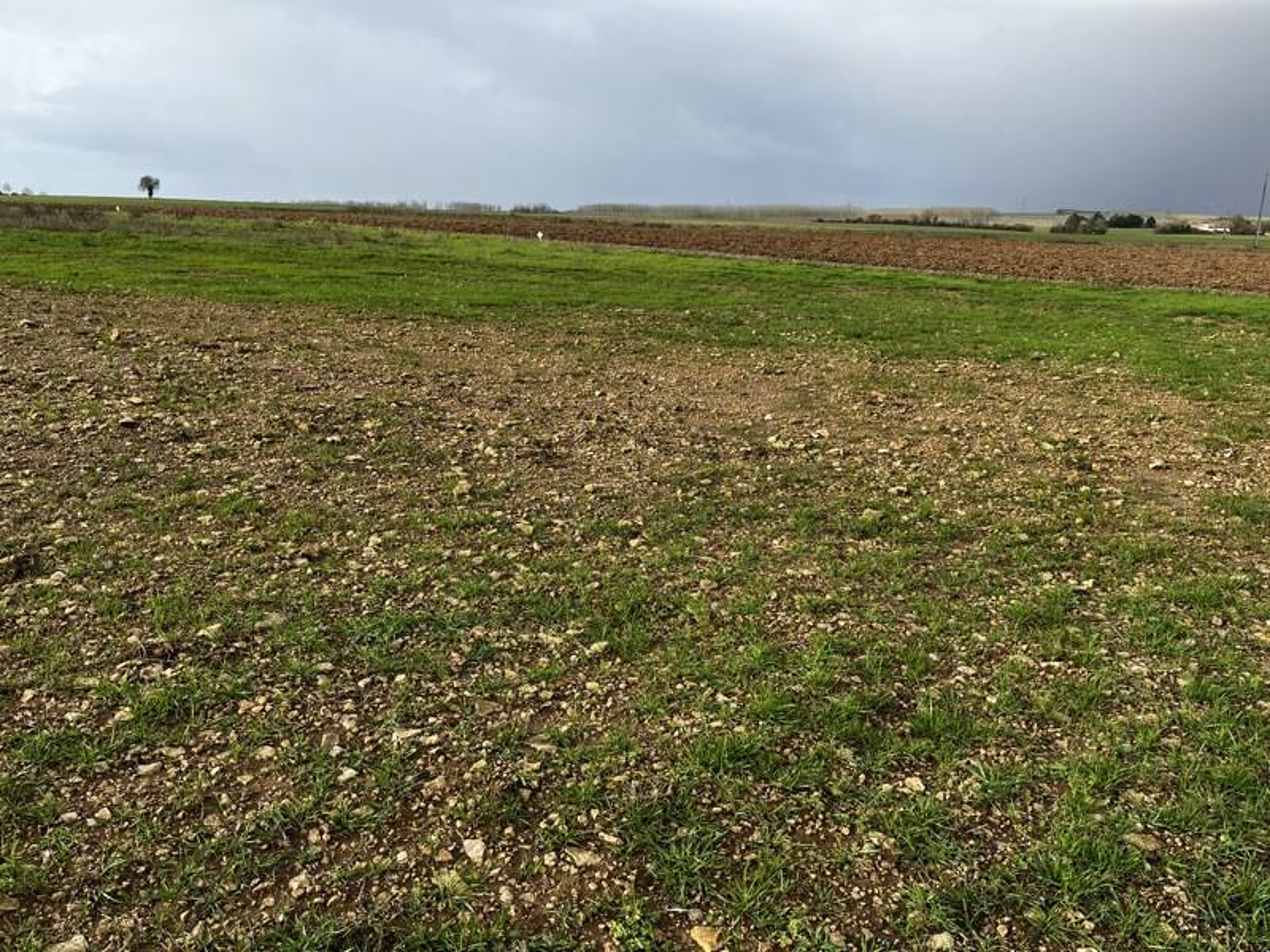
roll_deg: -0.5
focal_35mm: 26
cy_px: 476
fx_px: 954
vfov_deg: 53.1
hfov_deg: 67.3
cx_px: 635
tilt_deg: -16.6
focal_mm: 5.1
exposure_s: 1/1056
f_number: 1.6
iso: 50
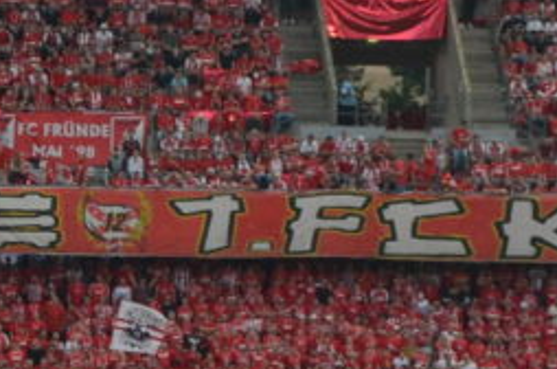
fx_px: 6562
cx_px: 175
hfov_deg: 4.9
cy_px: 248
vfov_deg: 3.2
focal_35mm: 425
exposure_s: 1/125
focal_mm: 45
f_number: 5.6
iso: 360
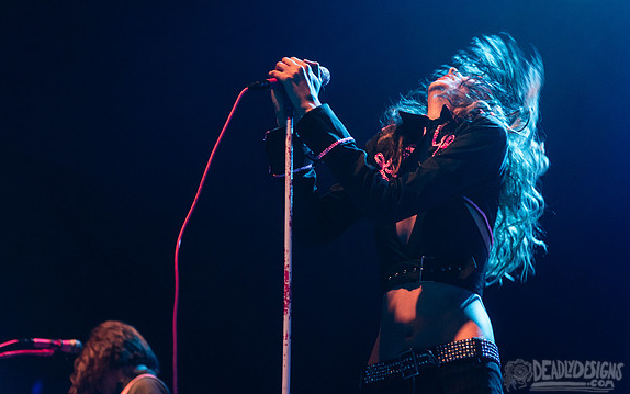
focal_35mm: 84
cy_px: 151
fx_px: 1443
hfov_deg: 24.6
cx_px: 347
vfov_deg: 15.5
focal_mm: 70
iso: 2500
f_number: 3.2
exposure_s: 1/200
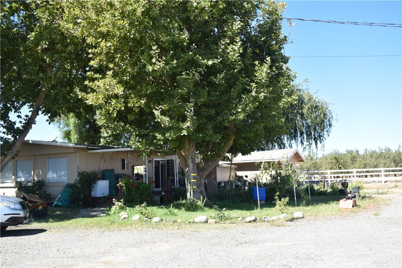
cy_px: 134
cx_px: 201
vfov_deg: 36.9
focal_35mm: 36
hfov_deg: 53.1
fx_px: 402
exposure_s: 1/200
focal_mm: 24
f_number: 6.3
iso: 100
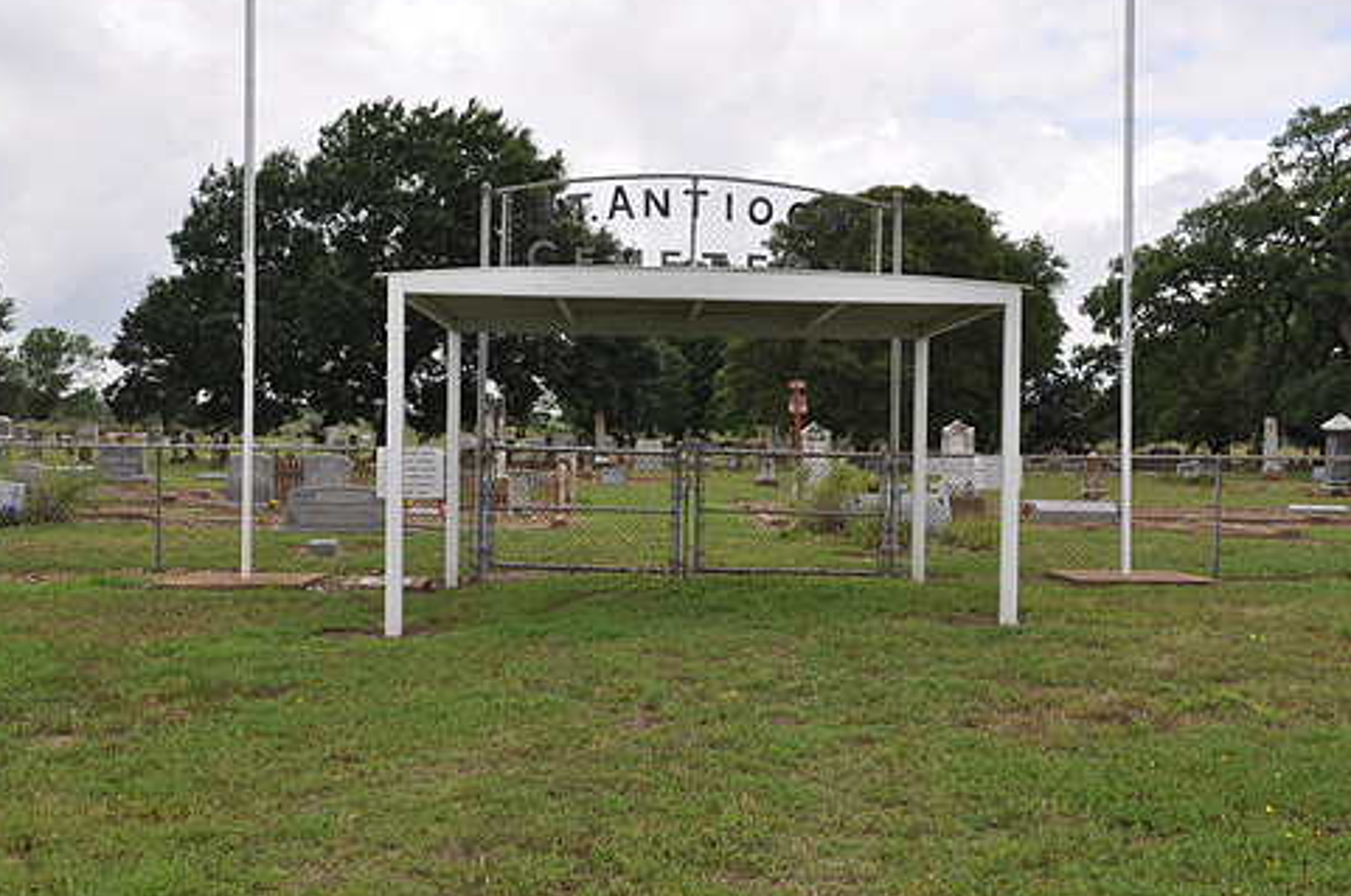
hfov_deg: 41.9
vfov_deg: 28.5
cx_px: 733
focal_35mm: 47
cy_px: 389
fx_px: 1761
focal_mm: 26
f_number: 7.1
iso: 200
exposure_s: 1/200
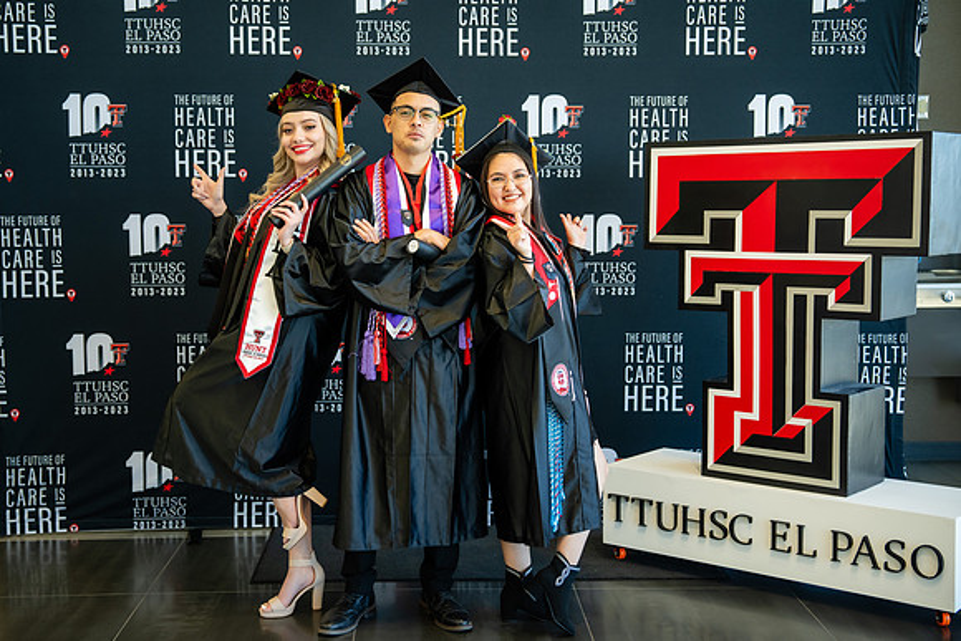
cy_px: 302
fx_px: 1351
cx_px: 445
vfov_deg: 26.7
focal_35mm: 51
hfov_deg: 39.1
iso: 500
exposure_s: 1/125
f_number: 2.8
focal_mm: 44
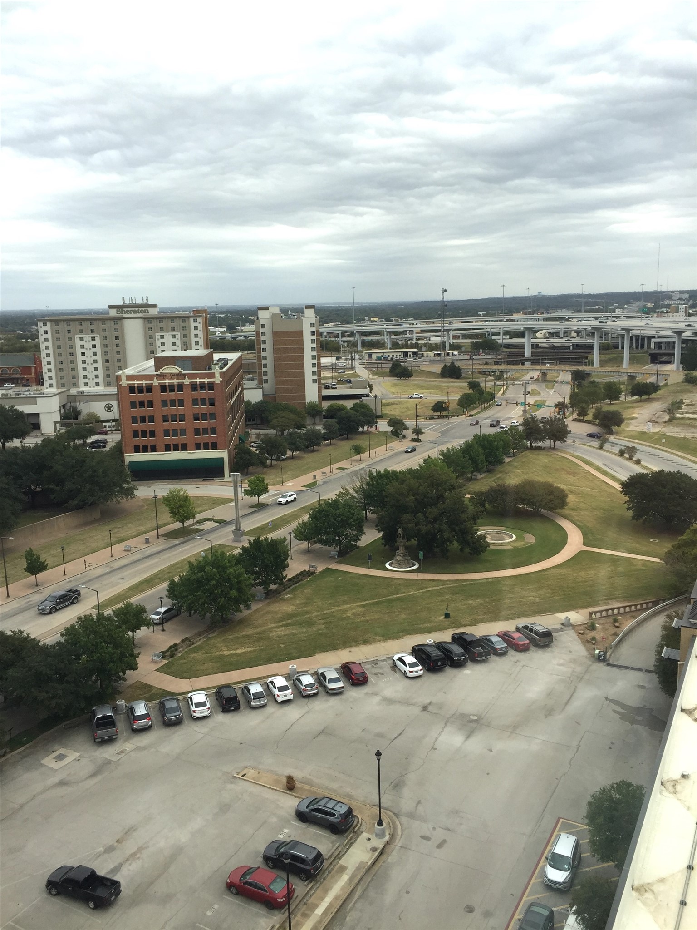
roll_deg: +1.8
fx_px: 779
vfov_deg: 61.7
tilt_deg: -9.3
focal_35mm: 29
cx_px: 348
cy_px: 465
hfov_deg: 48.2
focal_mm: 4.15
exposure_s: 1/791
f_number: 2.2
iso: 32
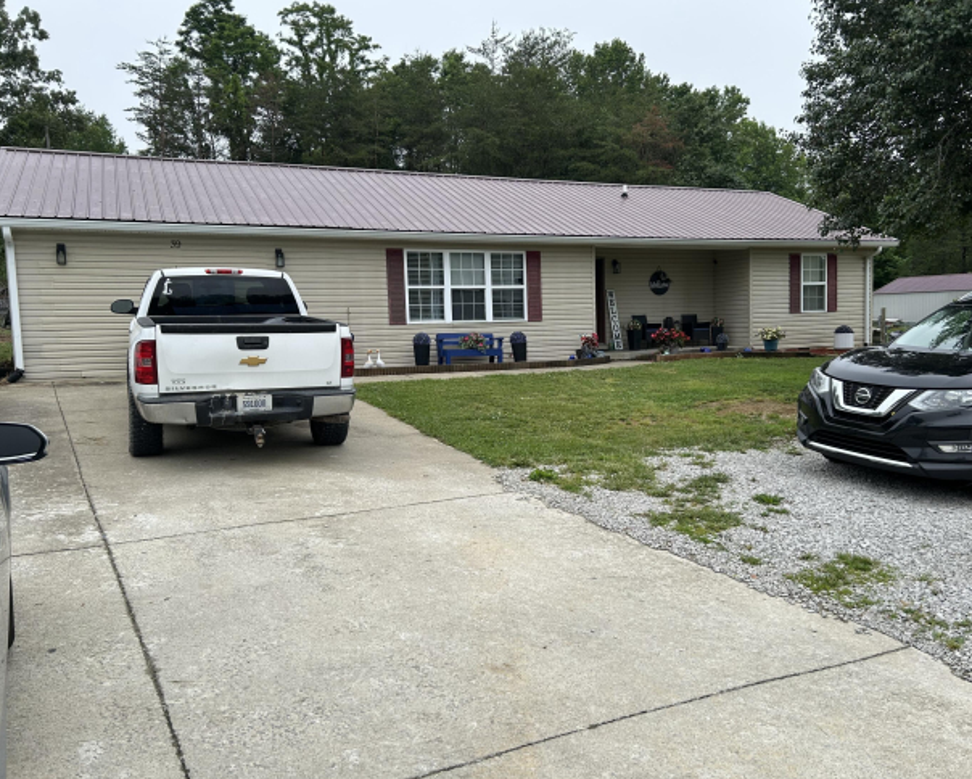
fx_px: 806
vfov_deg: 51.6
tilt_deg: -4.3
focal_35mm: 28
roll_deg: +1.2
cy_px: 385
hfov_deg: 62.1
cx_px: 513
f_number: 1.5
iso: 50
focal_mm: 5.7
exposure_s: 1/391
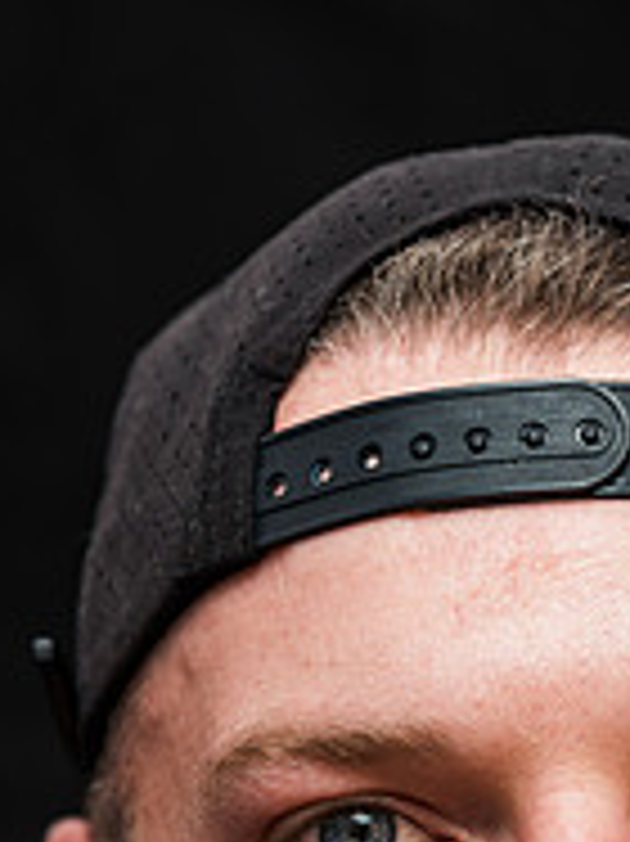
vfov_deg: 12.7
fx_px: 3693
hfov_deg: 9.7
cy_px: 973
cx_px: 623
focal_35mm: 152
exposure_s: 1/125
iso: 100
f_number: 4.5
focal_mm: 80
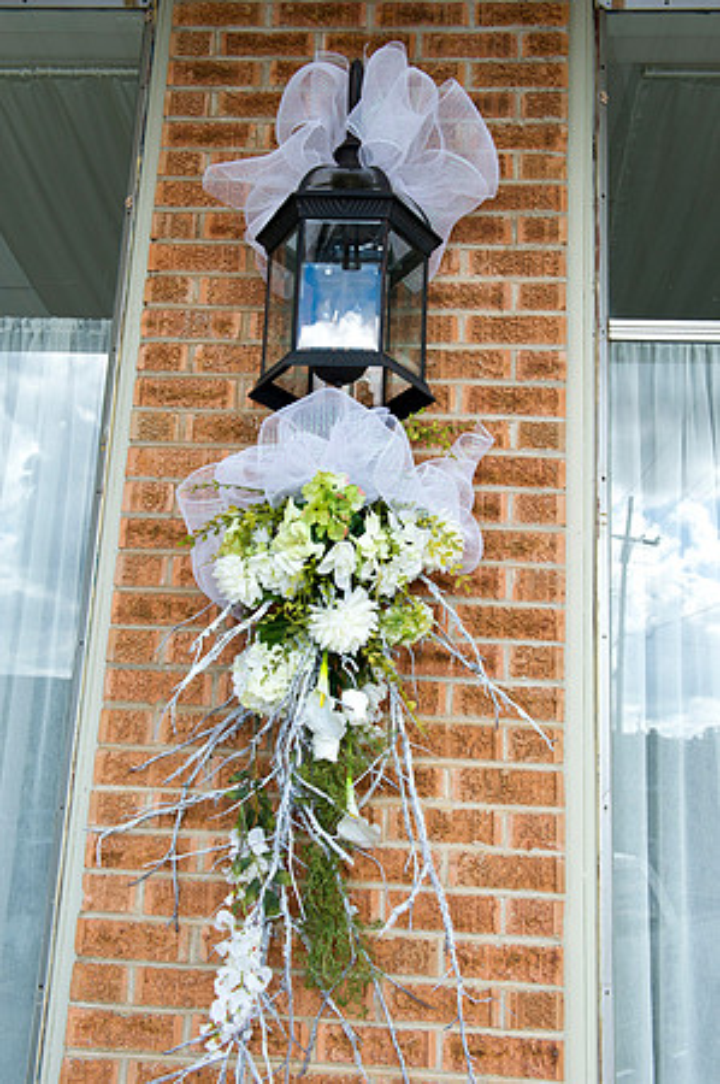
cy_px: 542
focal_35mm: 34
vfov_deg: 55.8
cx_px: 360
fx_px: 1022
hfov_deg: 38.8
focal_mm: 34
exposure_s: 1/400
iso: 400
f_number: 8
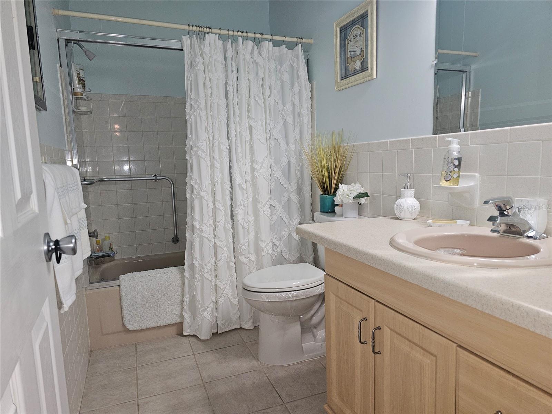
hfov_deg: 73.9
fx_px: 367
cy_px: 207
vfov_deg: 58.9
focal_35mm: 23
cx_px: 276
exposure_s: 1/60
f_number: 1.7
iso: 100
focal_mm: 6.3
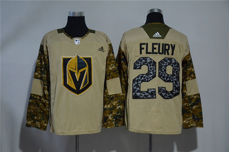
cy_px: 76
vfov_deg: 22.5
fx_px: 381
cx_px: 114
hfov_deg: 33.5
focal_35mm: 60
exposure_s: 1/100
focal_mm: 40
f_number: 5
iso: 4000
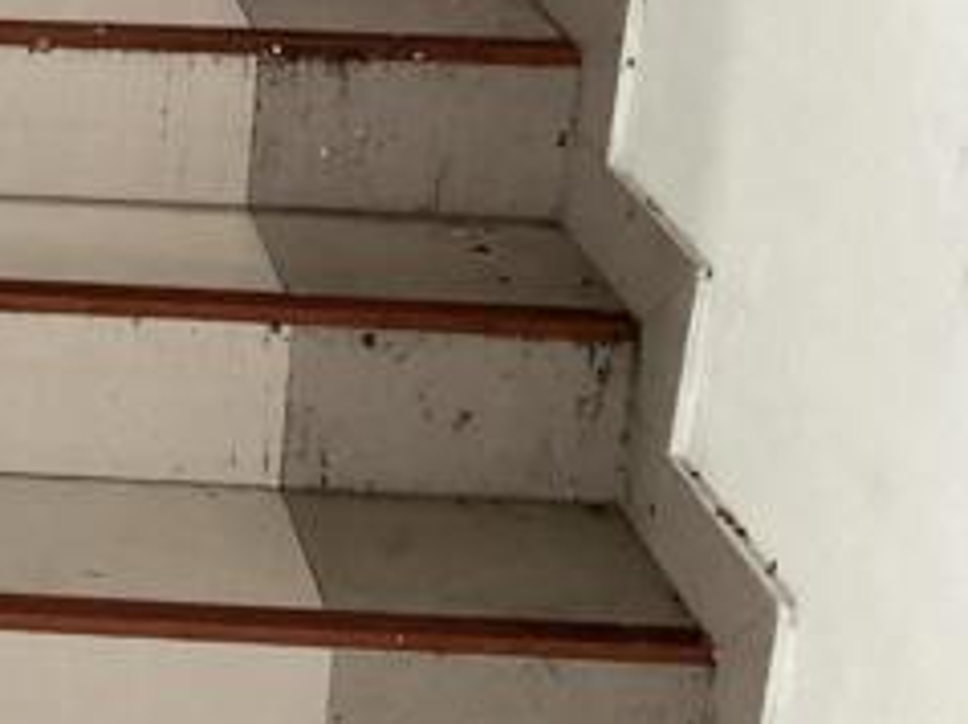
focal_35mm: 86
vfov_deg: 16.5
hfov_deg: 20.6
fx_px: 2402
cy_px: -116
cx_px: -321
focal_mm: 3.3
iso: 500
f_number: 2.4
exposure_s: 1/30
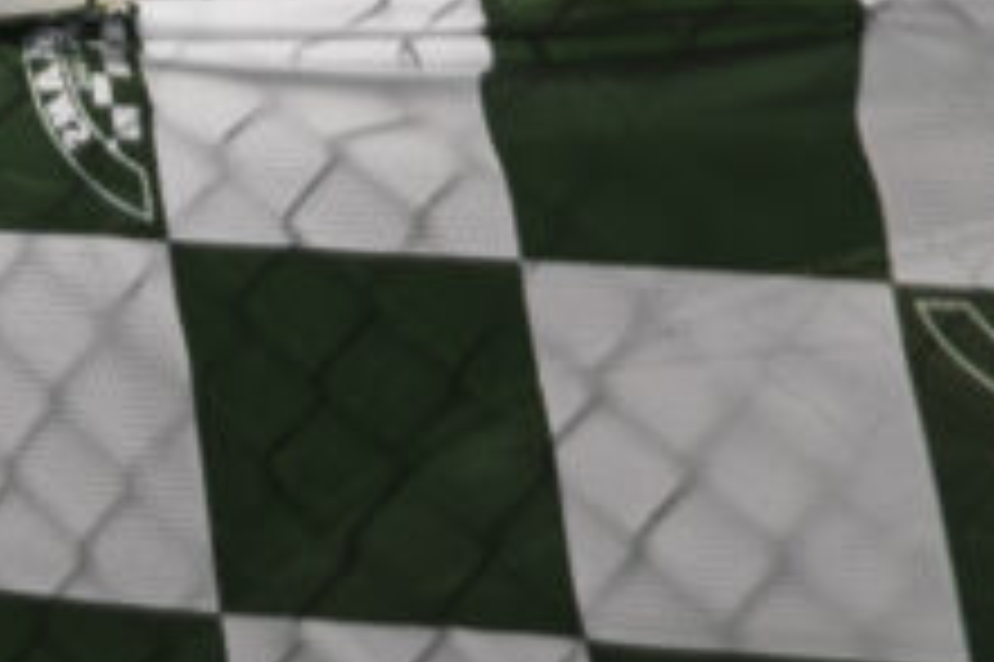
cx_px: -1966
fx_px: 5094
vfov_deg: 6.6
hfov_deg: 9.1
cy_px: -1425
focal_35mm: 185
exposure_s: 1/400
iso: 160
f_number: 4.5
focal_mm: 17
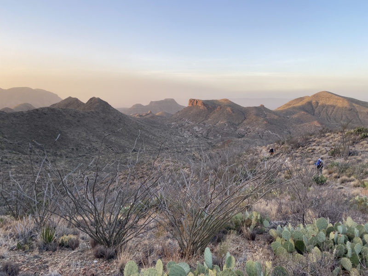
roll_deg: +0.0
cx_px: 184
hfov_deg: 67.3
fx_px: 276
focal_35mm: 26
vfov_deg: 53.1
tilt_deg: -10.0
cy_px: 138
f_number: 1.8
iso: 32
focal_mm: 4.25
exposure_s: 1/451
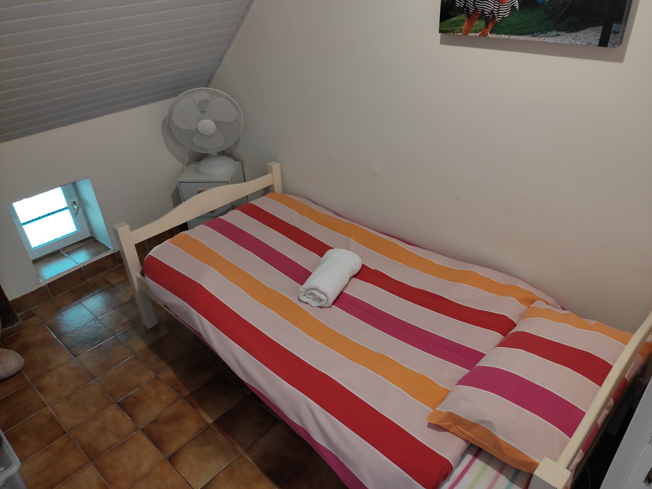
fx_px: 471
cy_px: 244
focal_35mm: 25
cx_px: 326
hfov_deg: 69.4
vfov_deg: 54.9
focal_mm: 4.7
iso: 305
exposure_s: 1/33
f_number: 1.79
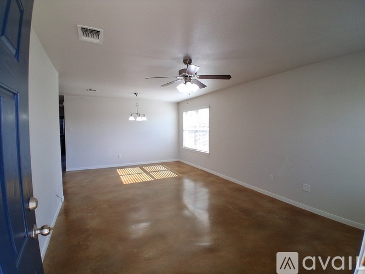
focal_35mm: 17
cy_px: 137
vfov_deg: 74.7
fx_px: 179
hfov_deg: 91.0
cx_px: 182
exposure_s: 1/120
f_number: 2.2
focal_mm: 1.4
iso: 64
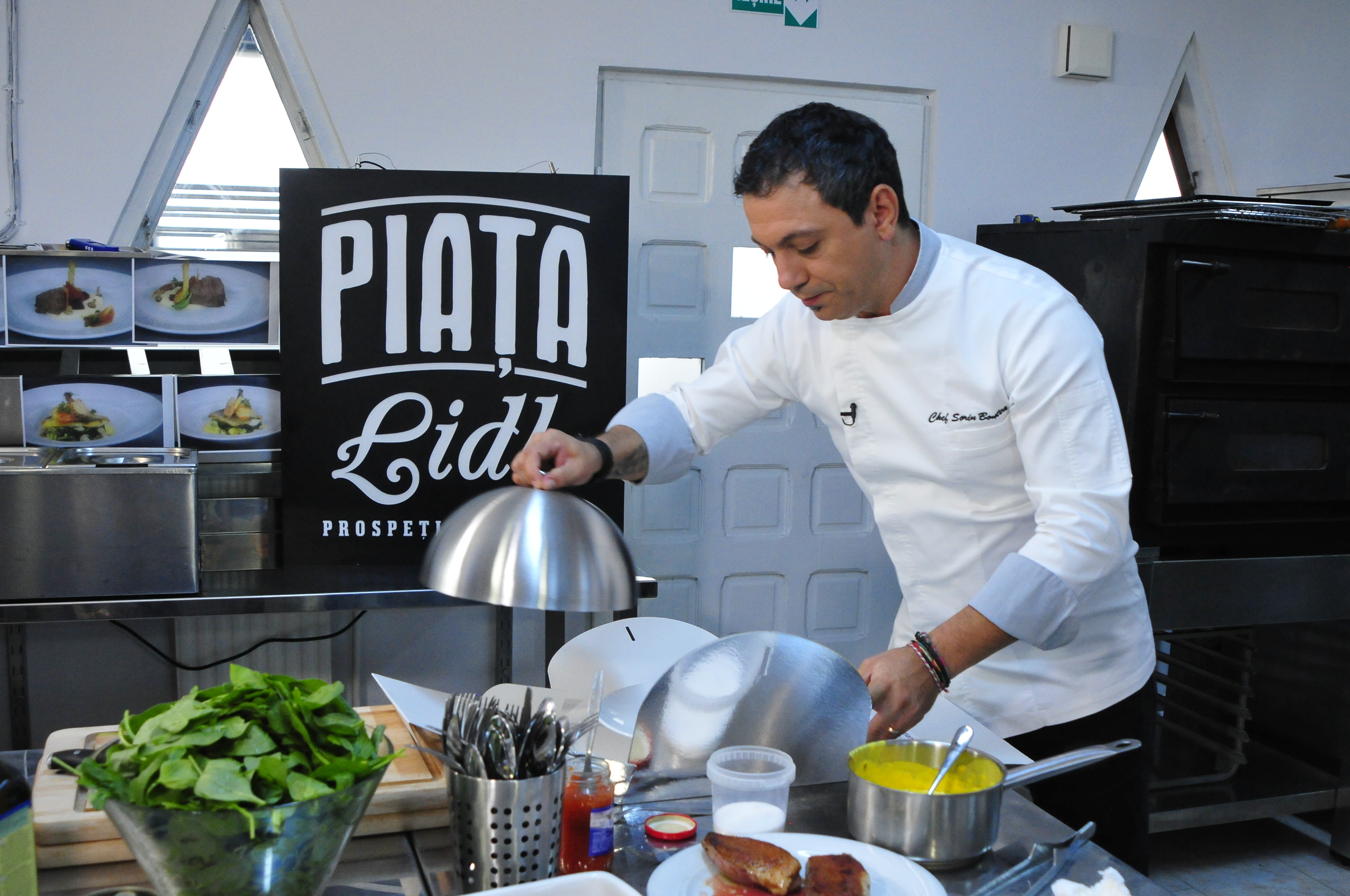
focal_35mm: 36
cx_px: 675
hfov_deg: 53.2
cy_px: 448
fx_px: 1348
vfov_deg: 36.8
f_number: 5
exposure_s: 1/200
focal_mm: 24
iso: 2000
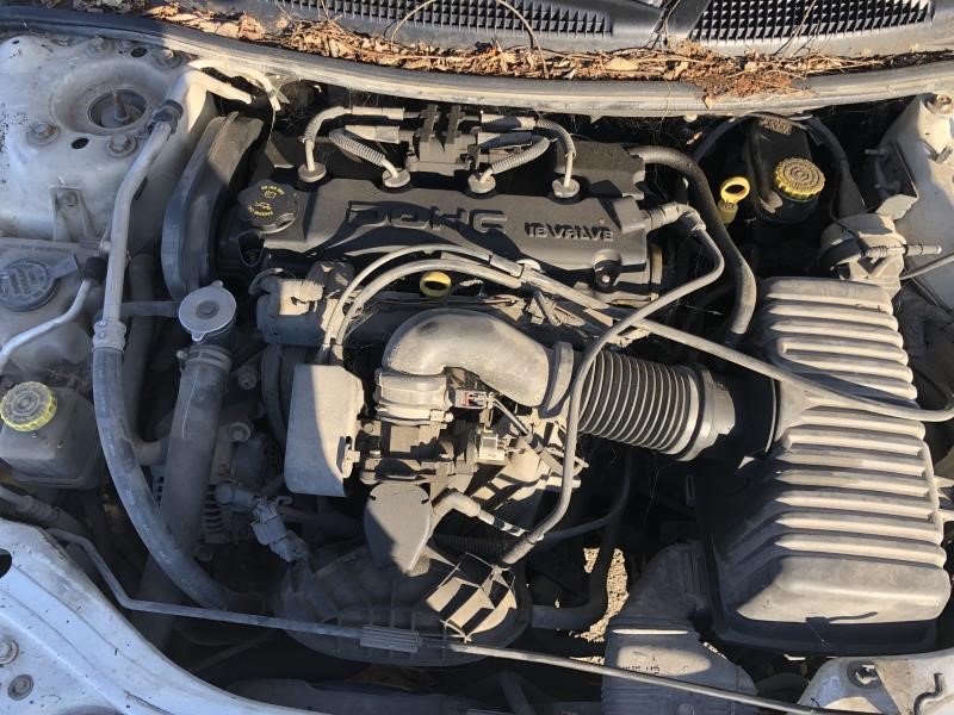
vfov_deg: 49.7
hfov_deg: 63.4
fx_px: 772
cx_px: 477
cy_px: 358
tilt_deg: -58.2
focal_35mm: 28
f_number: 1.8
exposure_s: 1/268
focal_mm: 3.99
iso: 20
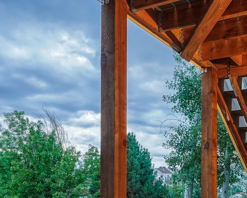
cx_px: 210
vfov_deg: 30.4
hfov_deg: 38.3
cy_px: 199
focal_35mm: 46
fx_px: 336
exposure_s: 1/2.5
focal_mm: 14
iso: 800
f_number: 8
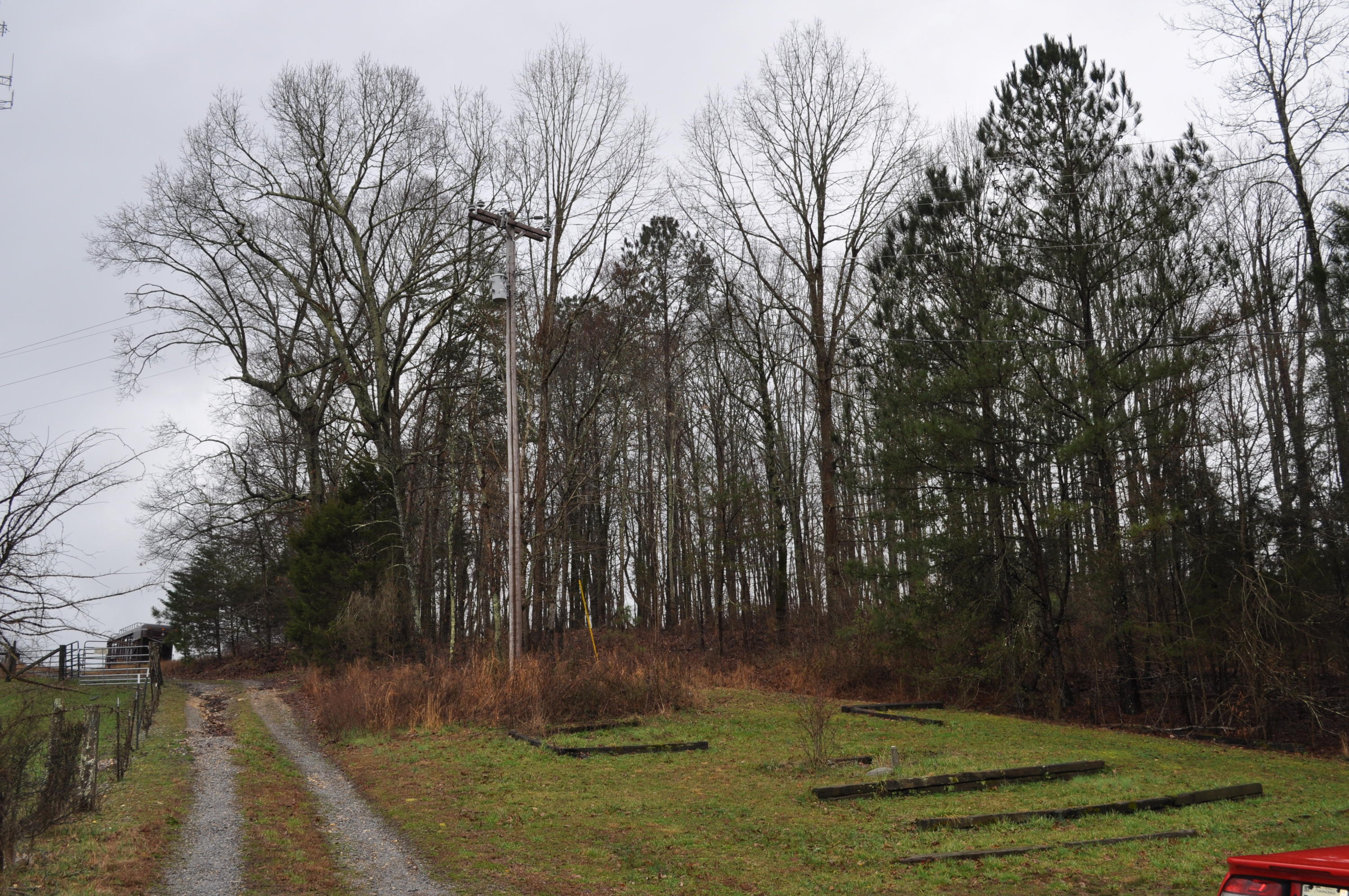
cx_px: 674
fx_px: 1460
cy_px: 448
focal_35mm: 39
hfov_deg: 49.6
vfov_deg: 34.1
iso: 200
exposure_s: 1/200
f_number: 8
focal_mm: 26
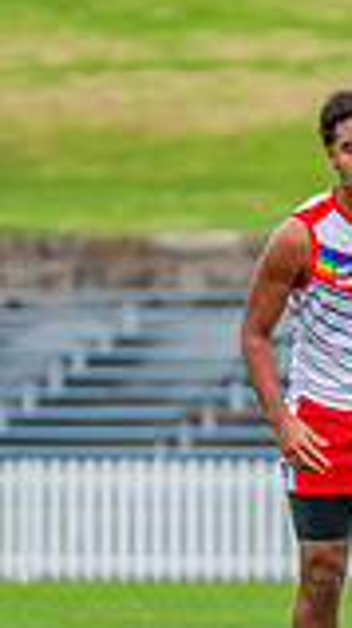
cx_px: 773
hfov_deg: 1.2
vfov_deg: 2.2
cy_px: 516
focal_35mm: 1002
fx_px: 16688
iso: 800
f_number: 4.5
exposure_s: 1/1000
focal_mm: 250
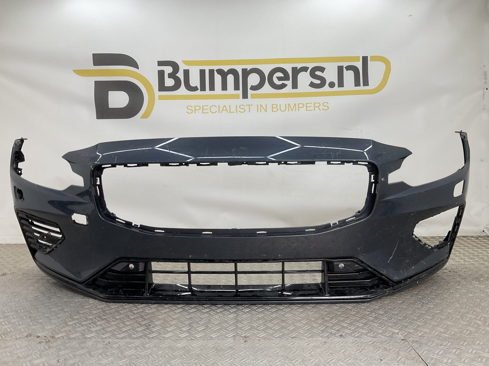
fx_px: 410
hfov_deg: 61.7
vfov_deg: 48.2
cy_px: 183
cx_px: 244
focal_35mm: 29
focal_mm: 3
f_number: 1.8
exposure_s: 1/125
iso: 16
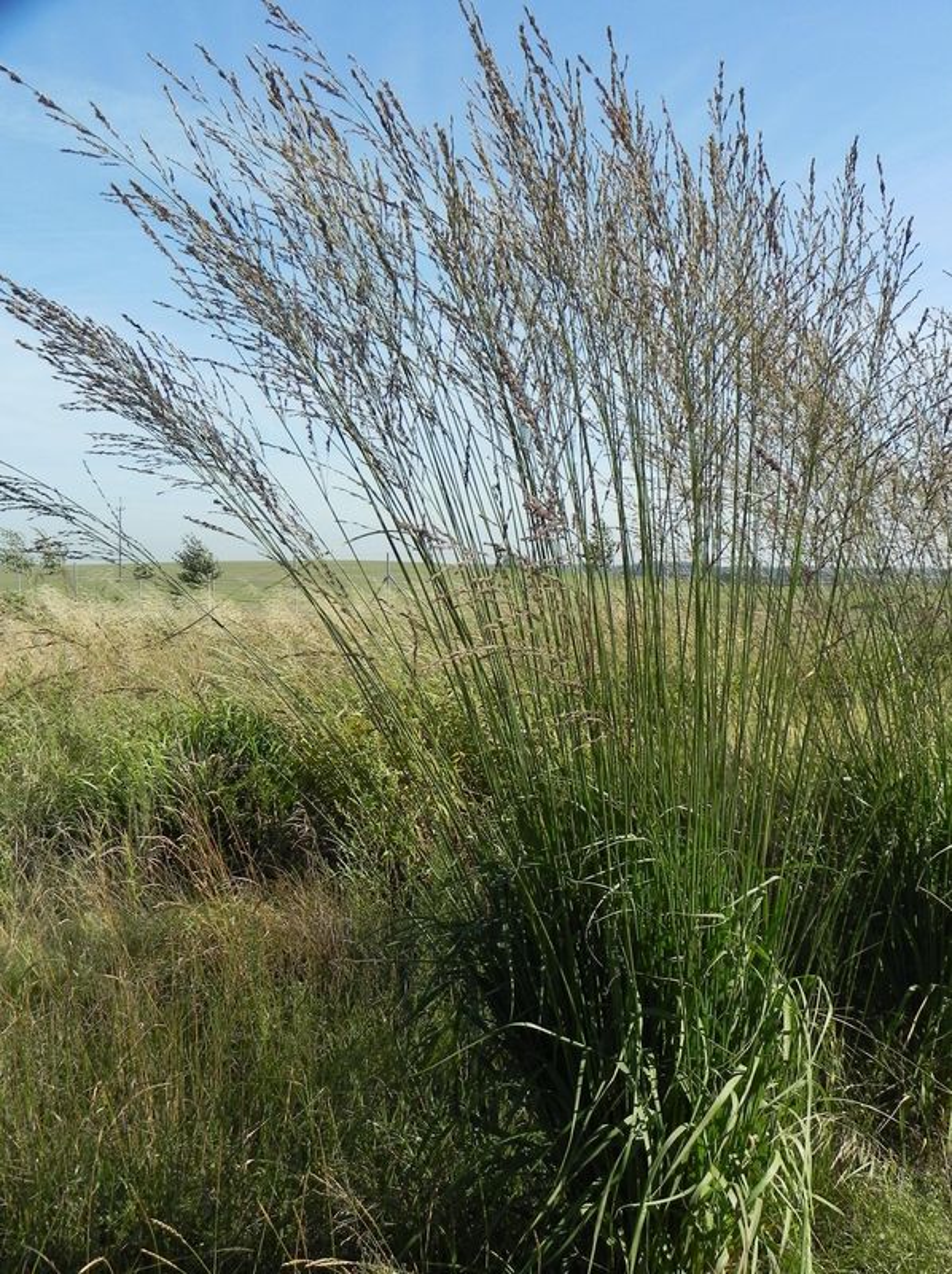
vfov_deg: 55.4
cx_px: 476
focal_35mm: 33
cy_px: 637
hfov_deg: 42.9
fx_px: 1213
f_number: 2.8
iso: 160
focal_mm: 5.9
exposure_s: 1/2000
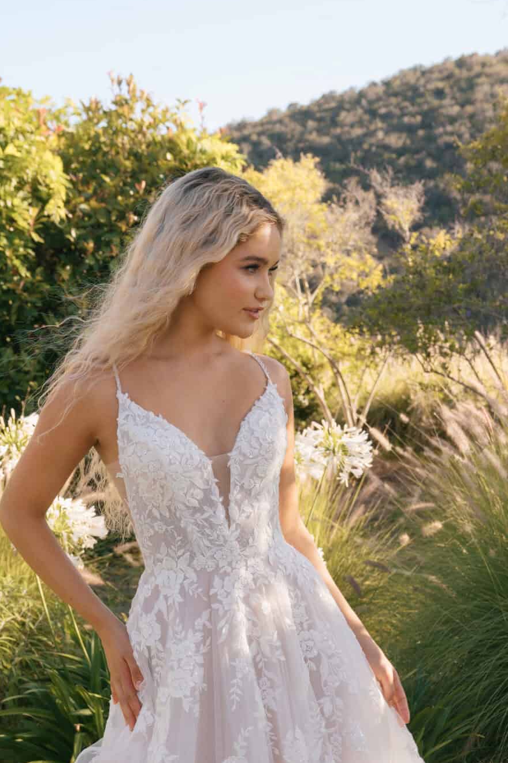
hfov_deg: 20.3
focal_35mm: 67
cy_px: 621
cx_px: 225
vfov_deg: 29.3
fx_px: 1418
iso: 200
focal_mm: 34.5
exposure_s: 1/250
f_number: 5.6
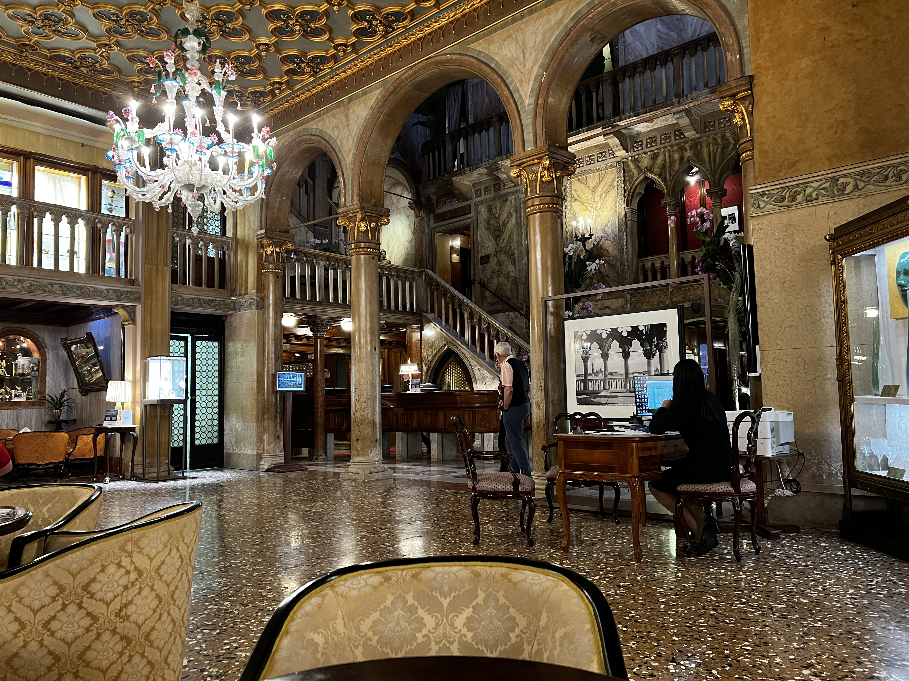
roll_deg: +1.8
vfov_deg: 53.1
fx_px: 683
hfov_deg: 67.3
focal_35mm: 26
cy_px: 340
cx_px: 454
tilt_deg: +4.3
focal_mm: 5.7
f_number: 1.5
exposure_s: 1/50
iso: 500
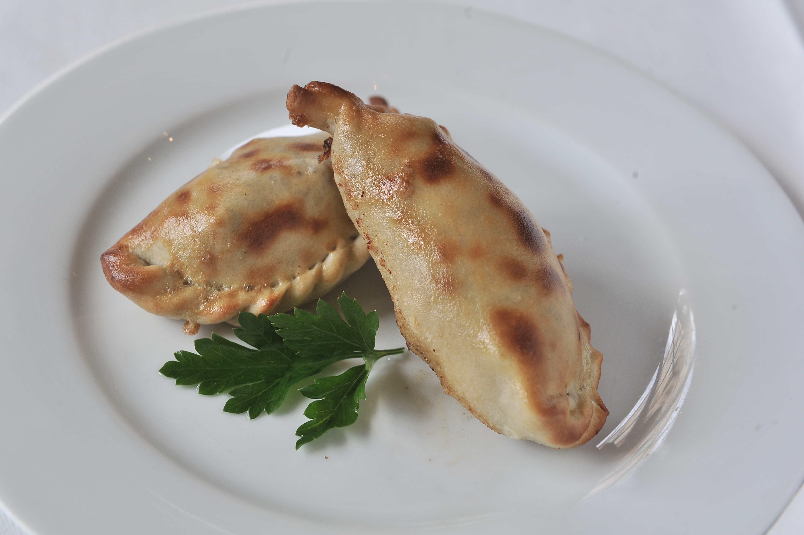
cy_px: 268
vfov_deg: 21.9
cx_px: 402
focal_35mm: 62
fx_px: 1384
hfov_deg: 32.4
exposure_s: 1/80
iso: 640
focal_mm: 62
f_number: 6.3
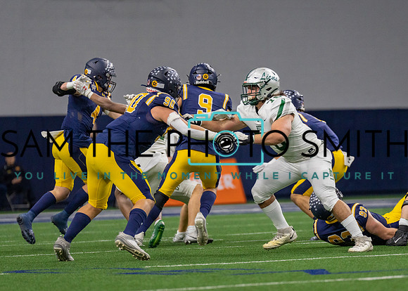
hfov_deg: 6.5
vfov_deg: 4.6
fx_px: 3593
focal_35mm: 310
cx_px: 252
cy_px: 168
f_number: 2.8
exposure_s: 1/1250
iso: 1600
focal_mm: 200
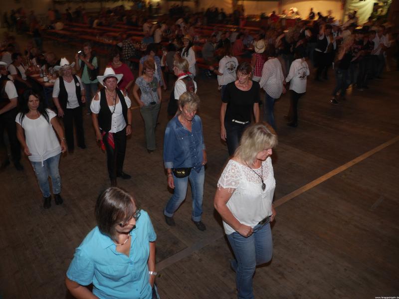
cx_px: 200
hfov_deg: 63.4
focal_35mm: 28
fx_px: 323
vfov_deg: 49.7
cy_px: 150
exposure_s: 1/8
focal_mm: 14
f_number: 4
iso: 200
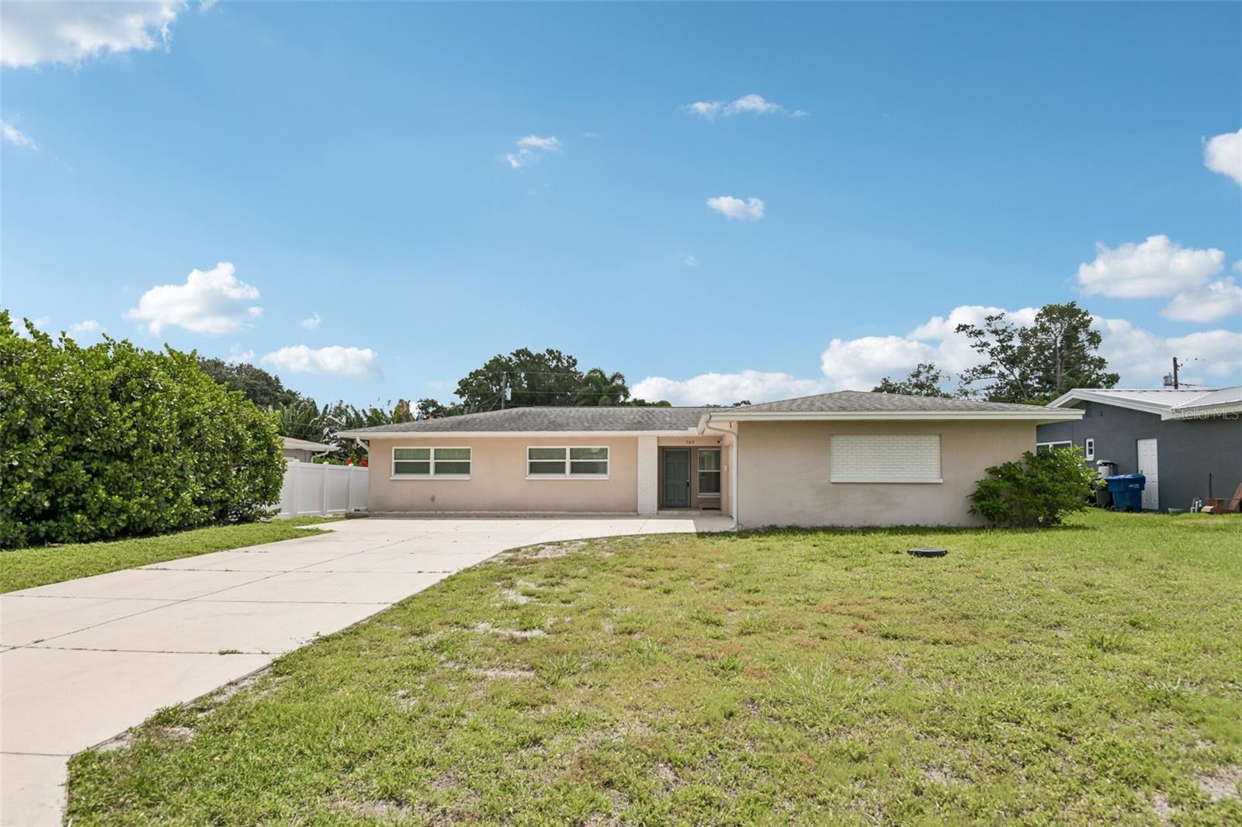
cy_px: 414
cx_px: 621
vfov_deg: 64.5
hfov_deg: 86.9
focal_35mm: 19
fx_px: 655
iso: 400
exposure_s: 1/2500
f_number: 8
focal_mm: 19
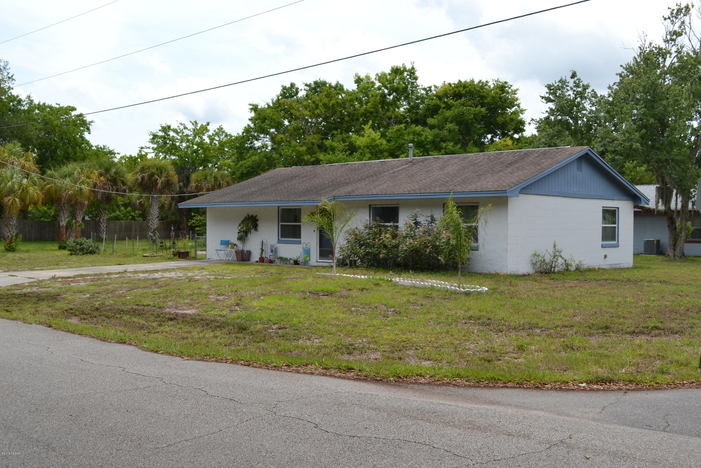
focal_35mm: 39
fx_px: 759
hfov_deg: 49.6
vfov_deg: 34.2
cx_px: 350
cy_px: 234
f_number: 8
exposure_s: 1/200
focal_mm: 26
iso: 100
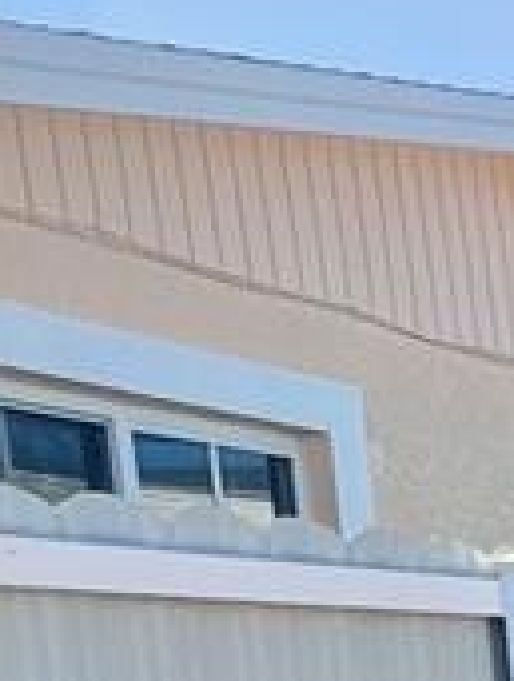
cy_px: 1027
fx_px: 1795
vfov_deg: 18.9
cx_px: 1777
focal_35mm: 91
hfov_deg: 9.6
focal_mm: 1.57
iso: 32
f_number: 1.8
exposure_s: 1/834
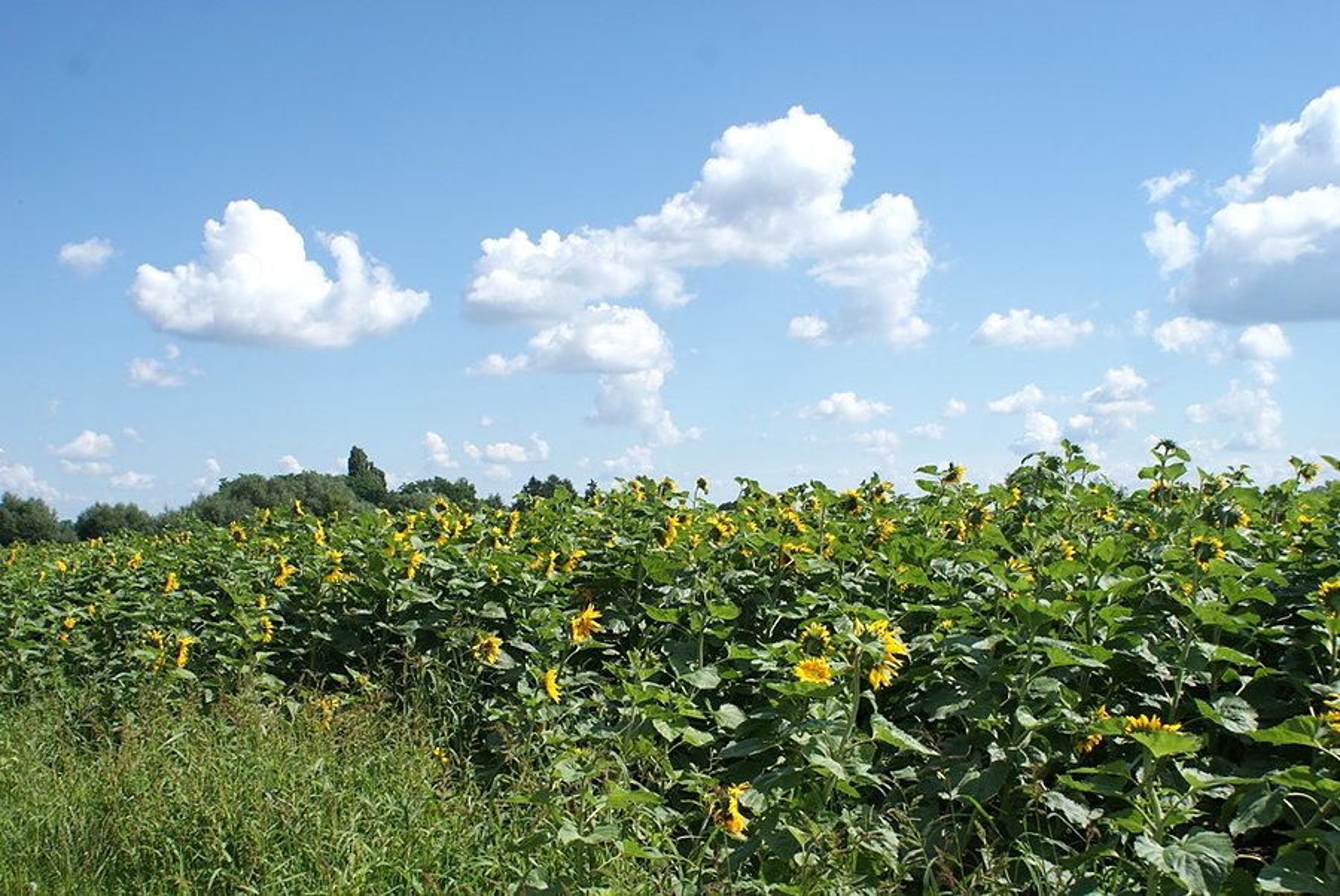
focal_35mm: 39
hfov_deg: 49.5
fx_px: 1453
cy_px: 448
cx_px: 670
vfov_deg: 34.3
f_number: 9
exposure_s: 1/250
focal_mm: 26
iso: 100
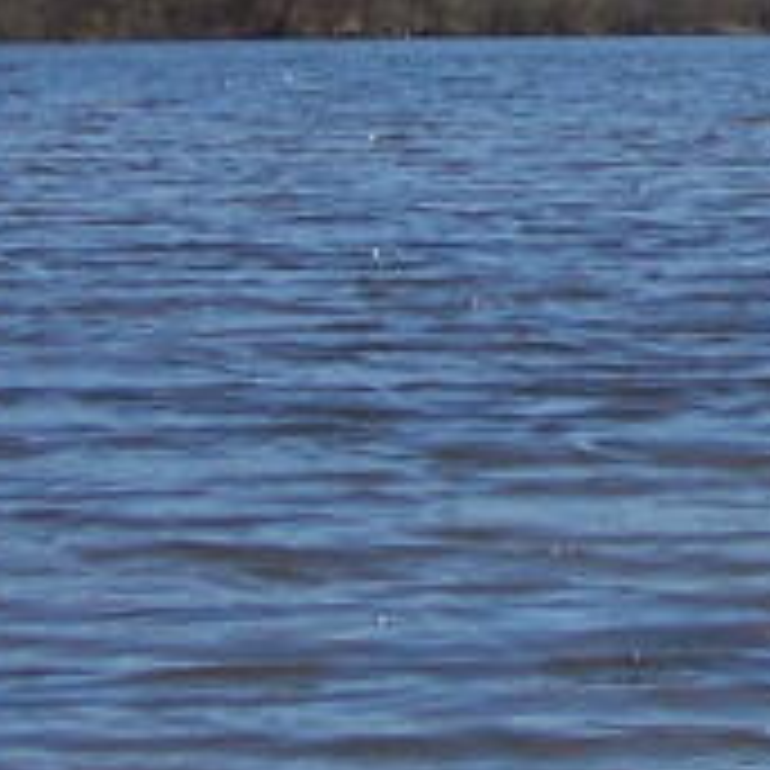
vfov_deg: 8.7
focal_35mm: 201
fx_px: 5058
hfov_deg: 8.5
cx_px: 1162
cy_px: 63
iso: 80
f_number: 4
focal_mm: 6.3
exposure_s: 1/1000
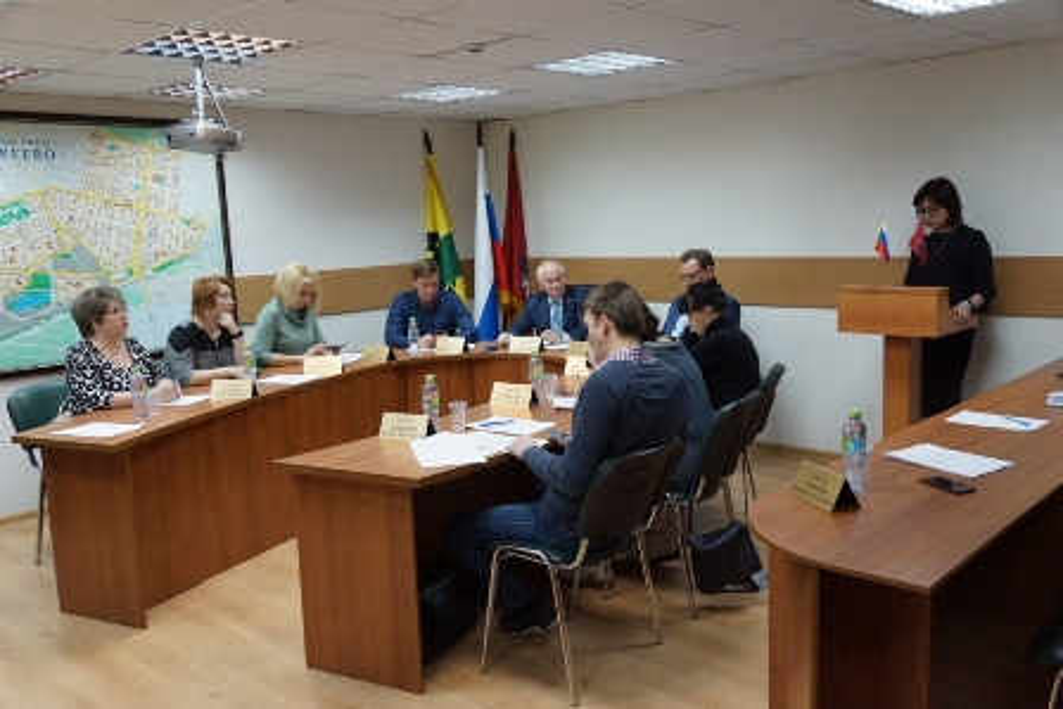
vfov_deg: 43.6
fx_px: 886
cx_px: 532
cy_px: 354
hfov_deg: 61.9
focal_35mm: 30
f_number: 5
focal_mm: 20
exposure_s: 1/100
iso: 2000
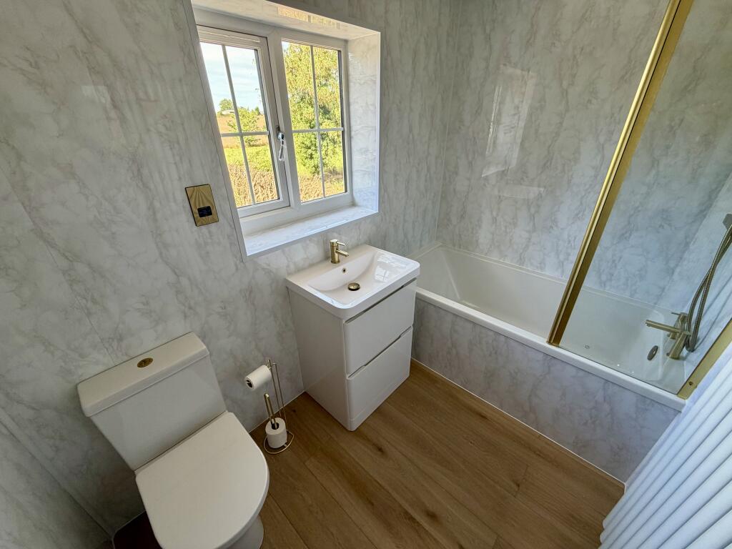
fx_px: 296
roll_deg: +1.6
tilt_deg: -28.6
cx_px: 366
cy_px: 274
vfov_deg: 85.7
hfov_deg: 102.1
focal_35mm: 14
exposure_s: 1/121
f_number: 2.2
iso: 125
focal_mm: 2.22
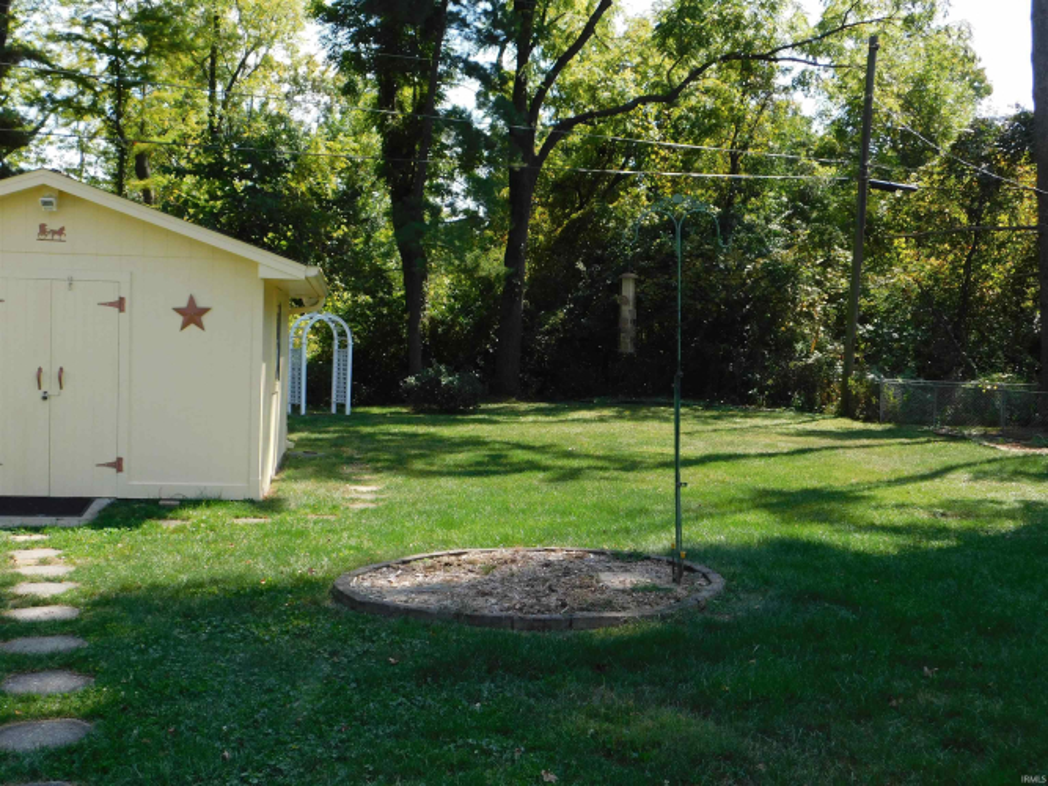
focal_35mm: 40
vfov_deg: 35.9
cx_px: 524
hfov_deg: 46.8
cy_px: 393
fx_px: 1211
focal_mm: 7.1
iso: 125
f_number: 3.6
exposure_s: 1/400
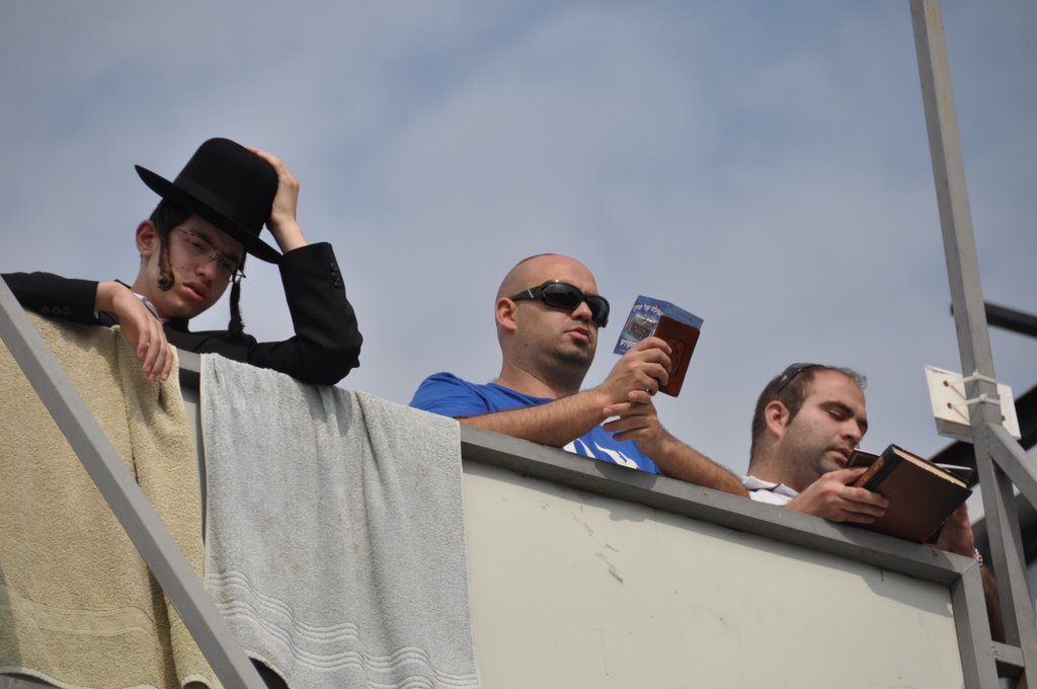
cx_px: 518
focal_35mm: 300
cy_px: 344
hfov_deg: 6.9
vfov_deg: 4.6
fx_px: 8631
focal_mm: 200
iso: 250
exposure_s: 1/2000
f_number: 5.6
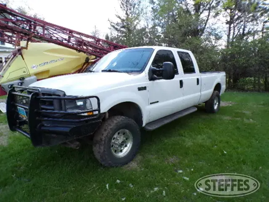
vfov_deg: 56.8
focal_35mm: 24
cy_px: 101
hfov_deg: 71.6
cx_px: 134
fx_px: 187
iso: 100
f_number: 4.4
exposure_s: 1/160
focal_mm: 4.3
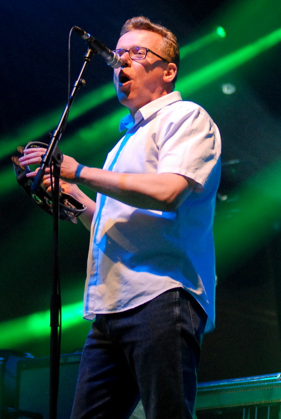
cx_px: 140
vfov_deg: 17.0
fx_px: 1401
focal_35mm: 120
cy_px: 210
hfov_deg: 11.5
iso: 1600
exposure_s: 1/400
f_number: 2.8
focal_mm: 80
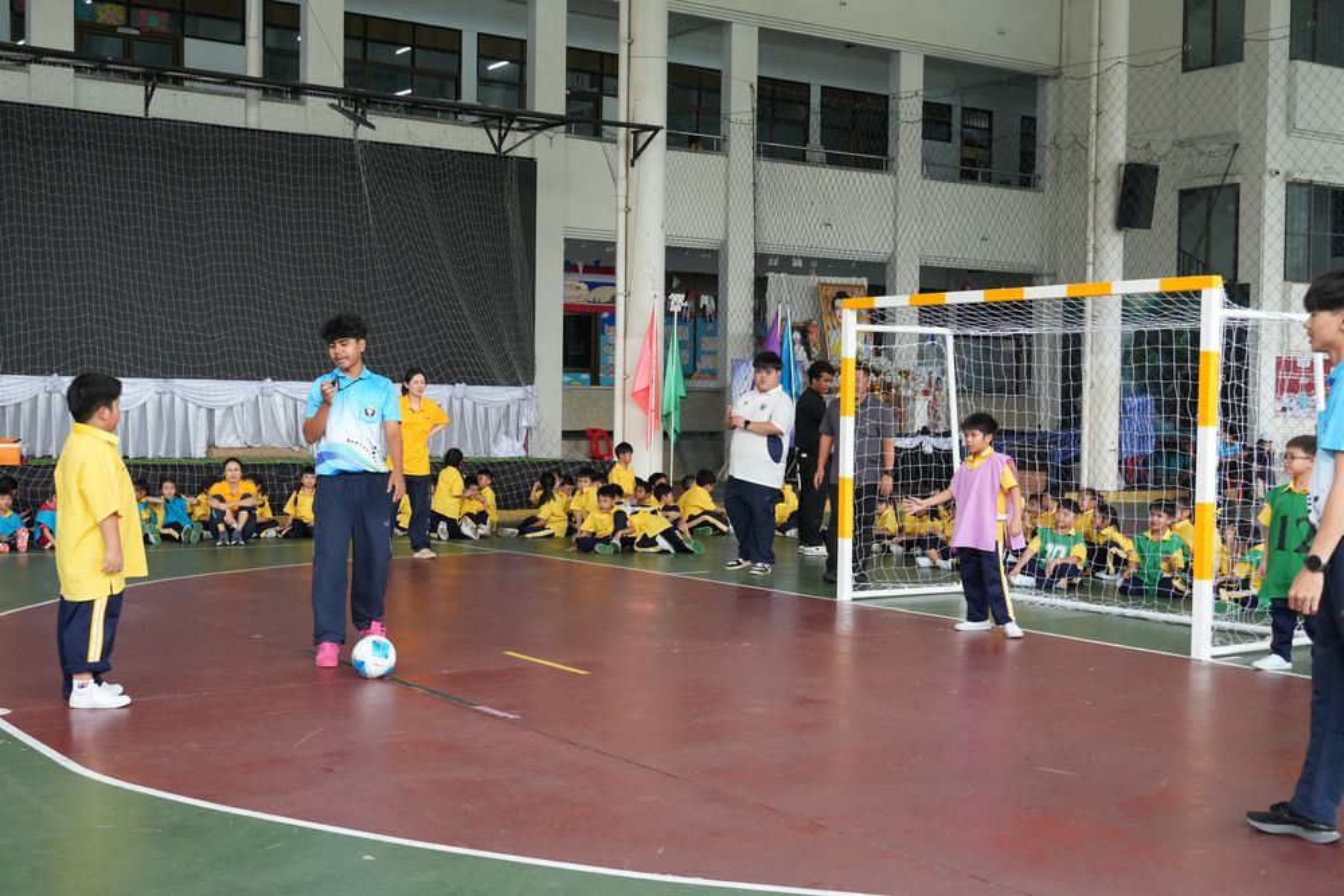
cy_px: 448
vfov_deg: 29.0
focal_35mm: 46
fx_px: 1736
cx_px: 672
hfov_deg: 42.3
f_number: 5.6
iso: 1250
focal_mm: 31
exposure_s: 1/500
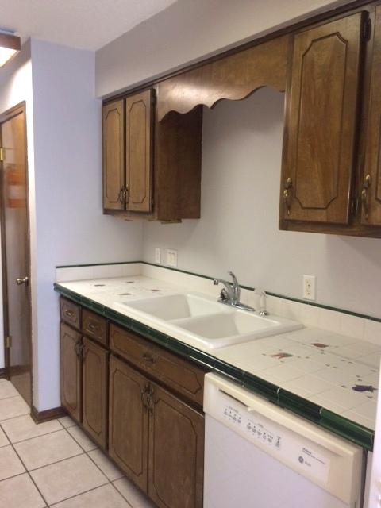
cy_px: 254
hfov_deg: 48.2
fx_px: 426
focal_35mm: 29
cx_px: 190
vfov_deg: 61.7
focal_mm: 4.15
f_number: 2.2
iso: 100
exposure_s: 1/30
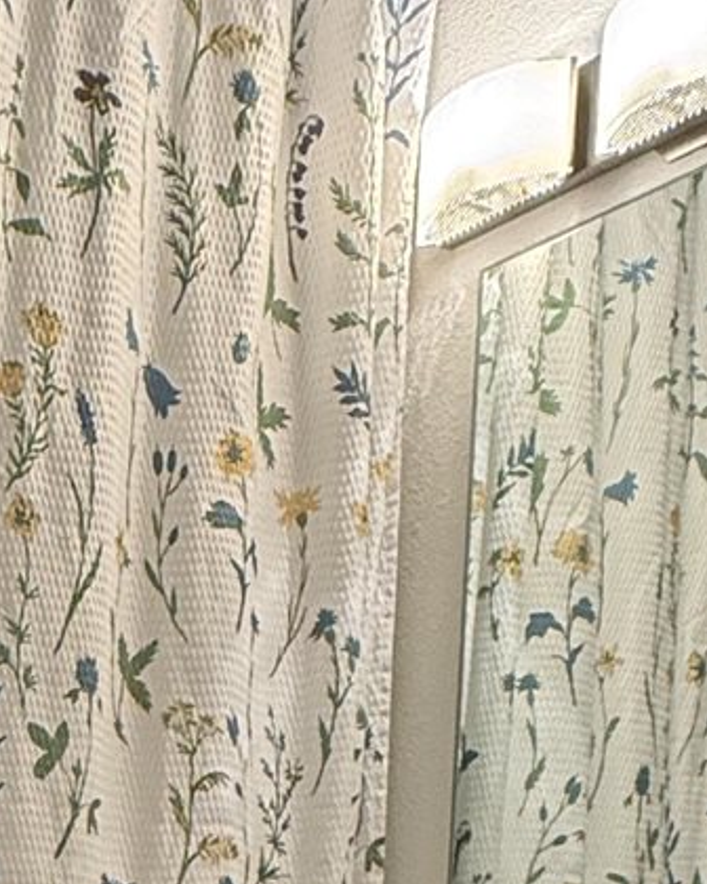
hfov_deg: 19.2
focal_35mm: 75
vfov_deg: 20.1
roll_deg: -0.5
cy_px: 1480
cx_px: -154
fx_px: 1962
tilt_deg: -6.9
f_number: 2.2
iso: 250
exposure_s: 1/60
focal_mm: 2.22
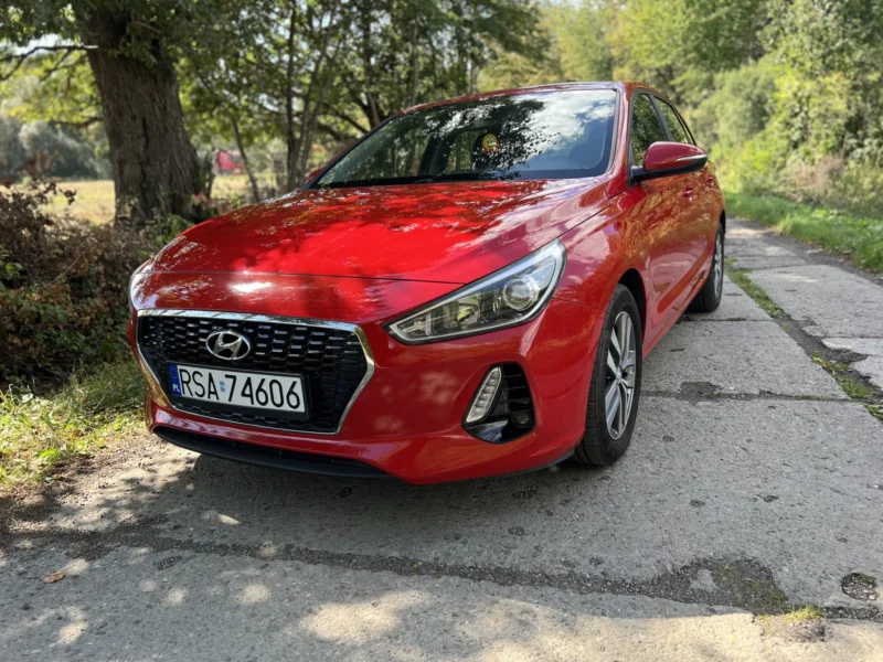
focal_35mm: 26
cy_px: 331
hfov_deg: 67.3
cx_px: 442
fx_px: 663
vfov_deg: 53.1
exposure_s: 1/499
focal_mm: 5.7
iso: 50
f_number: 1.5
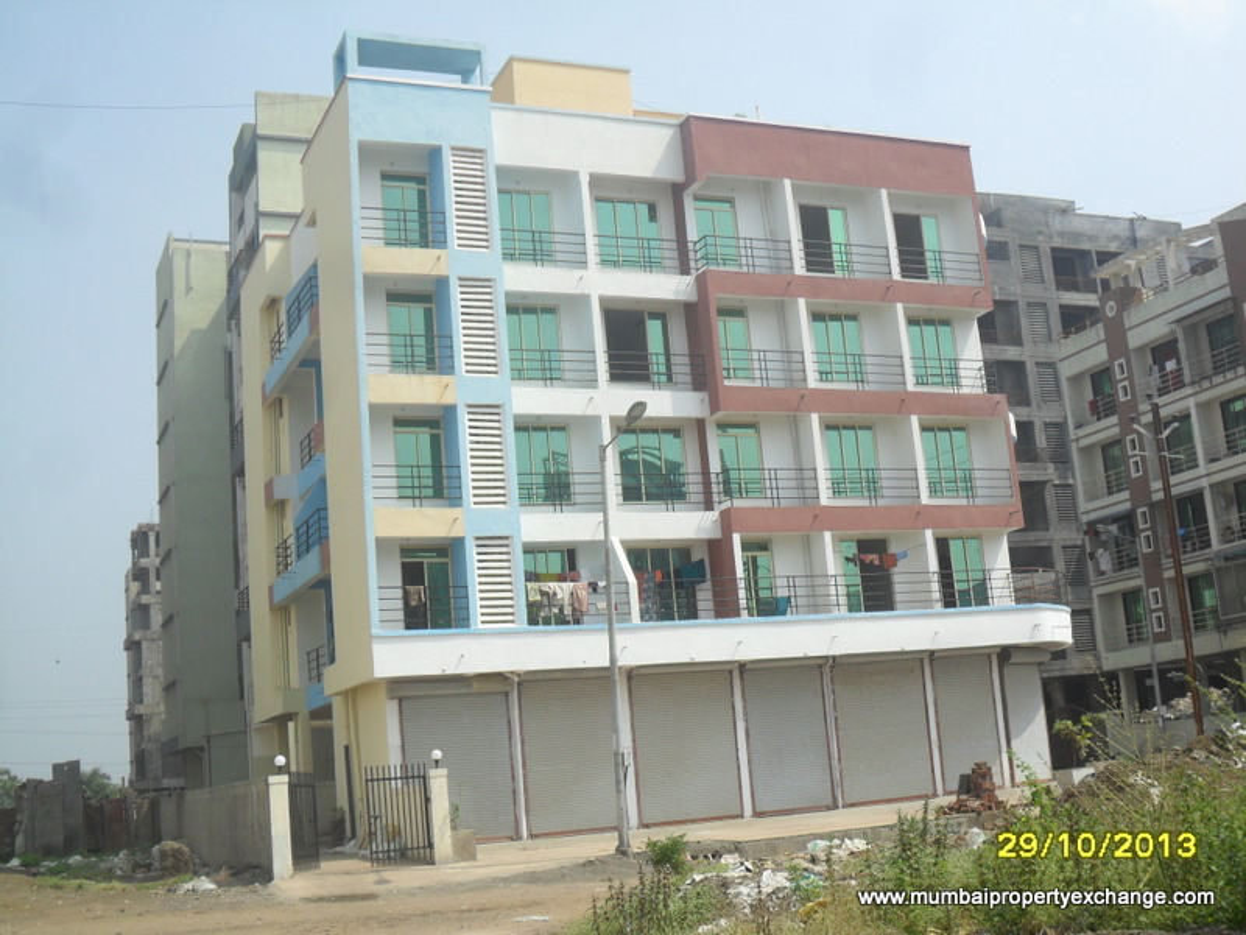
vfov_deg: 32.9
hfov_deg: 42.9
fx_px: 1584
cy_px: 468
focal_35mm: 44
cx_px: 623
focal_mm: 7.8
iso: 100
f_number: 4.5
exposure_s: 1/750
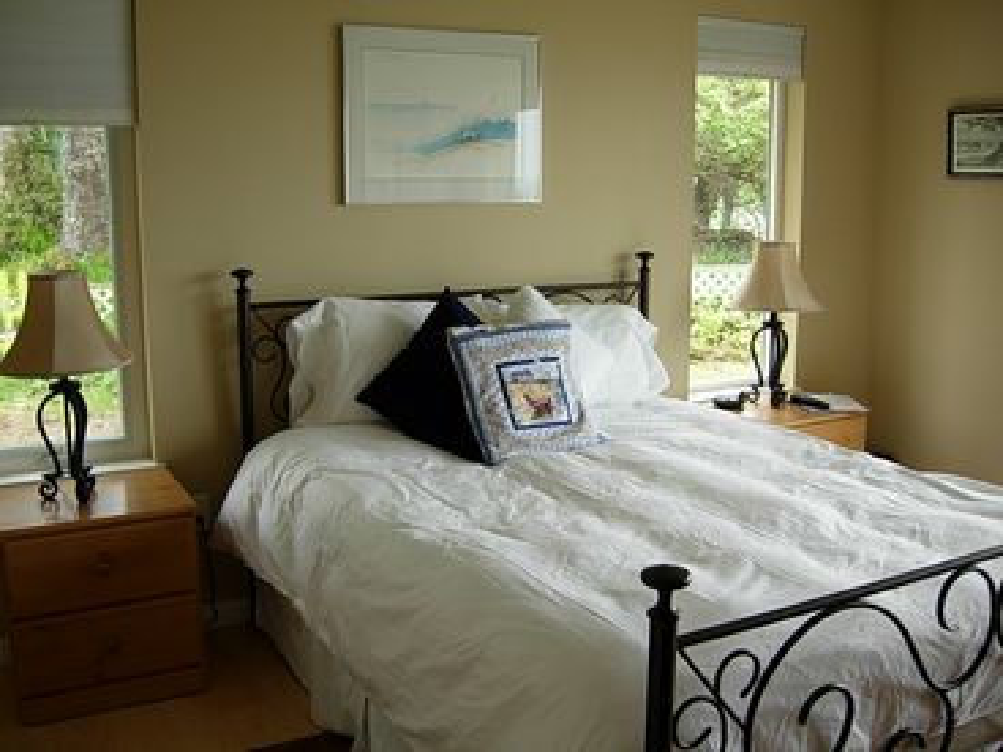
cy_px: 376
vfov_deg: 39.7
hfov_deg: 51.4
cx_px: 502
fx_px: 1043
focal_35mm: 36
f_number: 2.7
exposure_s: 1/58.6
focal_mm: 7.5
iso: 50
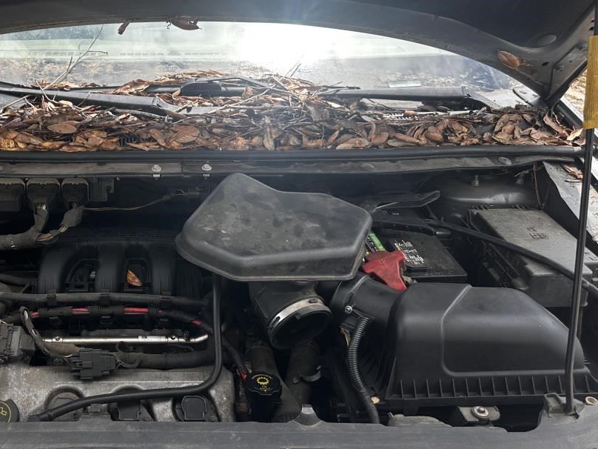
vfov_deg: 37.6
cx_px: 147
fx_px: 656
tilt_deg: -26.5
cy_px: 264
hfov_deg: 47.1
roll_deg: -3.7
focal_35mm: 38
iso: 80
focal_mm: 6.86
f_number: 1.78
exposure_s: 1/935
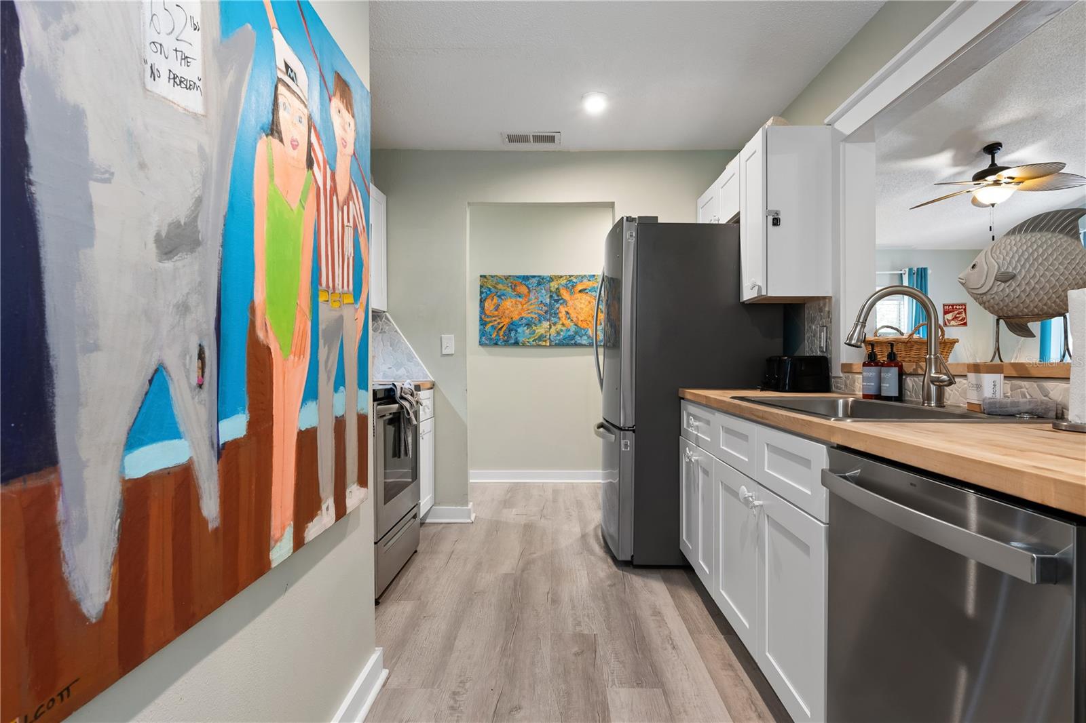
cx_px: 543
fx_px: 558
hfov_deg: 88.4
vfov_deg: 65.9
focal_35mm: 18
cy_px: 362
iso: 500
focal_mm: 18.5
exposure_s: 1/6
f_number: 8
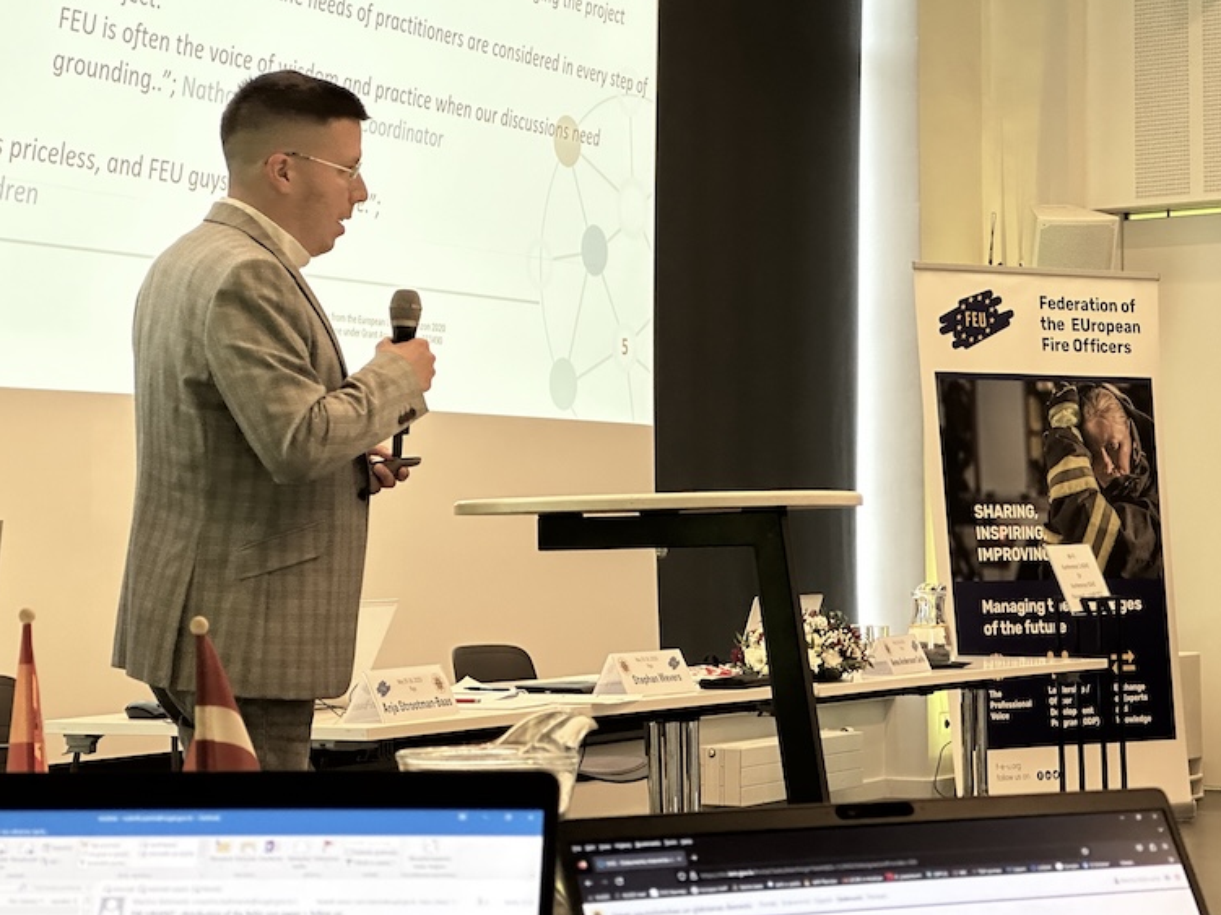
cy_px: 436
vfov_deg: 18.0
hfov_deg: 23.8
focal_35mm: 82
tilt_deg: +1.9
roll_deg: +0.5
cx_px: 608
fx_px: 2892
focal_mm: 9
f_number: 2.8
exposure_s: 1/50
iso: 200
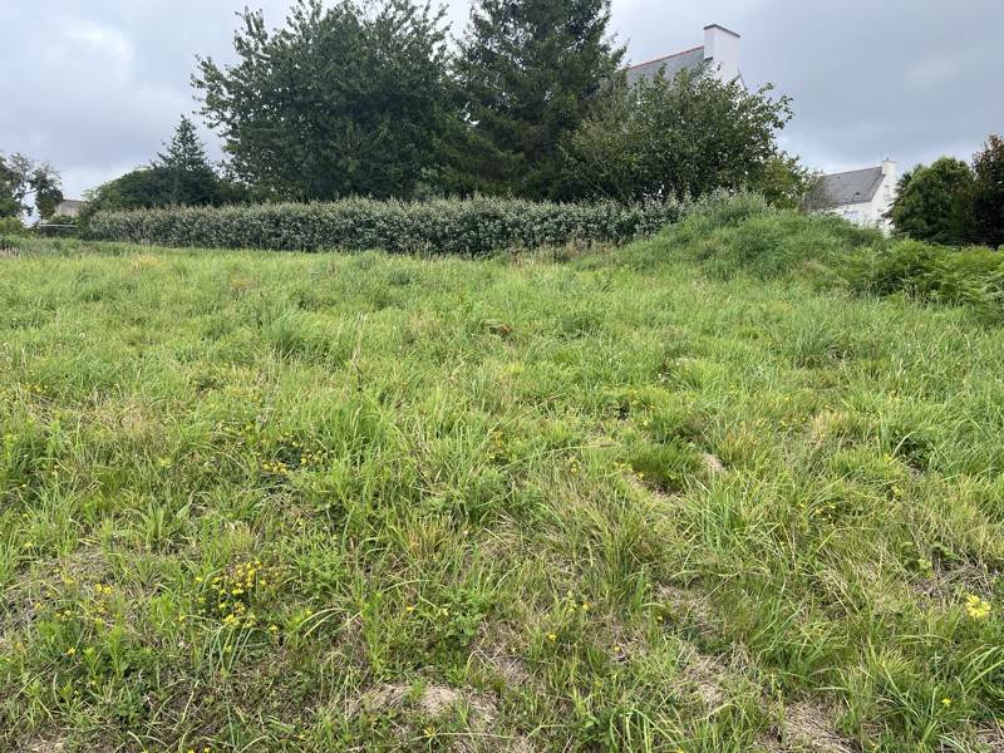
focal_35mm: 26
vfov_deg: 53.1
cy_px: 376
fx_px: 754
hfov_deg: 67.3
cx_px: 502
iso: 50
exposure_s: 1/1389
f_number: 1.6
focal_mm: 5.1
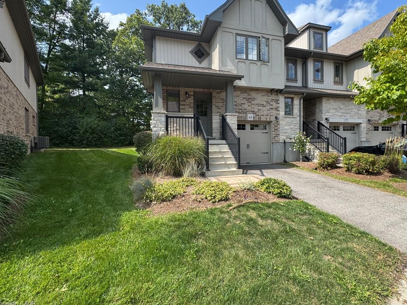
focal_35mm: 15
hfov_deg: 98.2
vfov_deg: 81.7
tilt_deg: -0.1
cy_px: 144
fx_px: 176
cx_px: 206
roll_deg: +1.3
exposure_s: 1/681
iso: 50
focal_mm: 2.22
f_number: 2.2
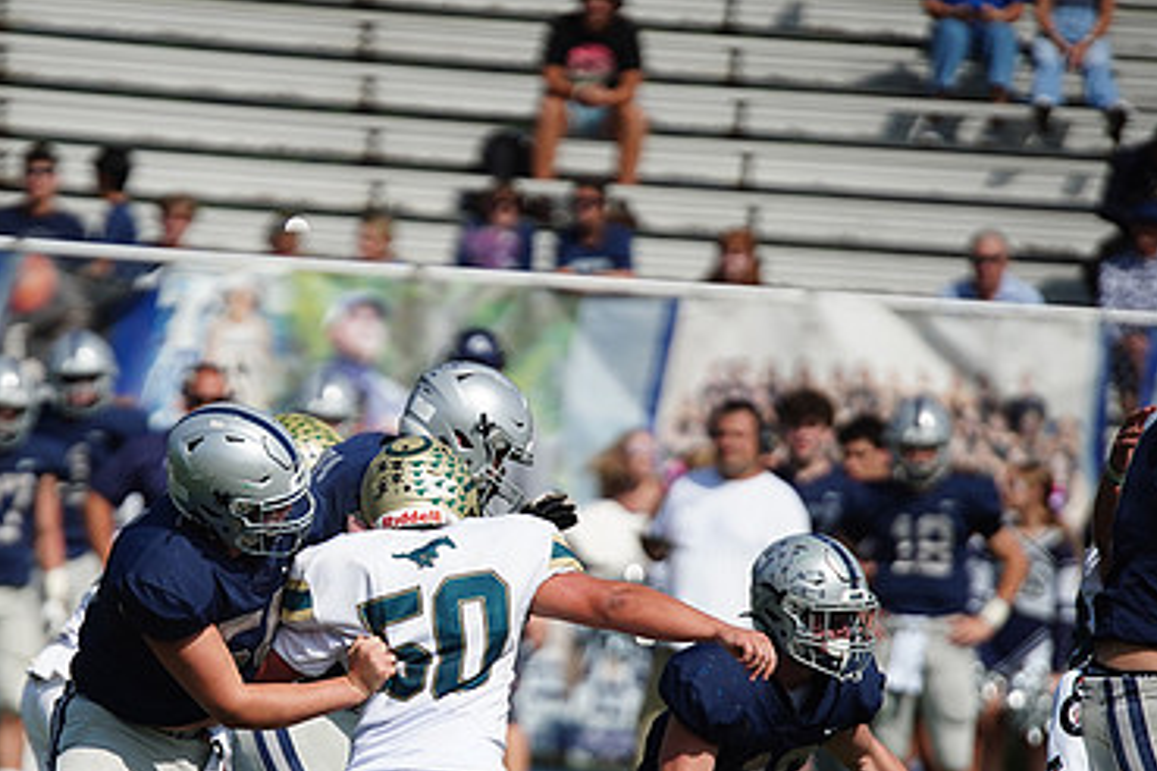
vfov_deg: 2.9
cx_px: 273
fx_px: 15168
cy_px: 578
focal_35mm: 472
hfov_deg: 4.4
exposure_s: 1/8000
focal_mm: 300
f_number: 2.8
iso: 400
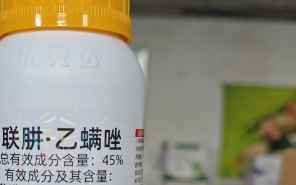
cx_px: 71
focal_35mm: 55
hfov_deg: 36.0
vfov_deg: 22.5
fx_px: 444
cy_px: 192
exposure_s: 1/100
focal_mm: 6.55
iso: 200
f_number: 1.6
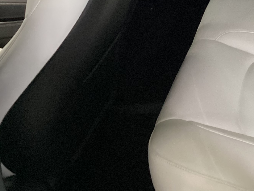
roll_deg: +4.9
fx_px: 558
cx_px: 248
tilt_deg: -26.5
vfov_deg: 18.8
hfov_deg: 24.6
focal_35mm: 76
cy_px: -10
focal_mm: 3.3
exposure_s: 1/25
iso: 400
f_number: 2.4
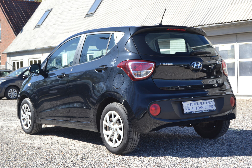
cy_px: 84
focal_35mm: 57
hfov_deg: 35.1
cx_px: 126
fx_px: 399
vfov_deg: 23.8
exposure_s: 1/200
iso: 100
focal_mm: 38
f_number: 7.1
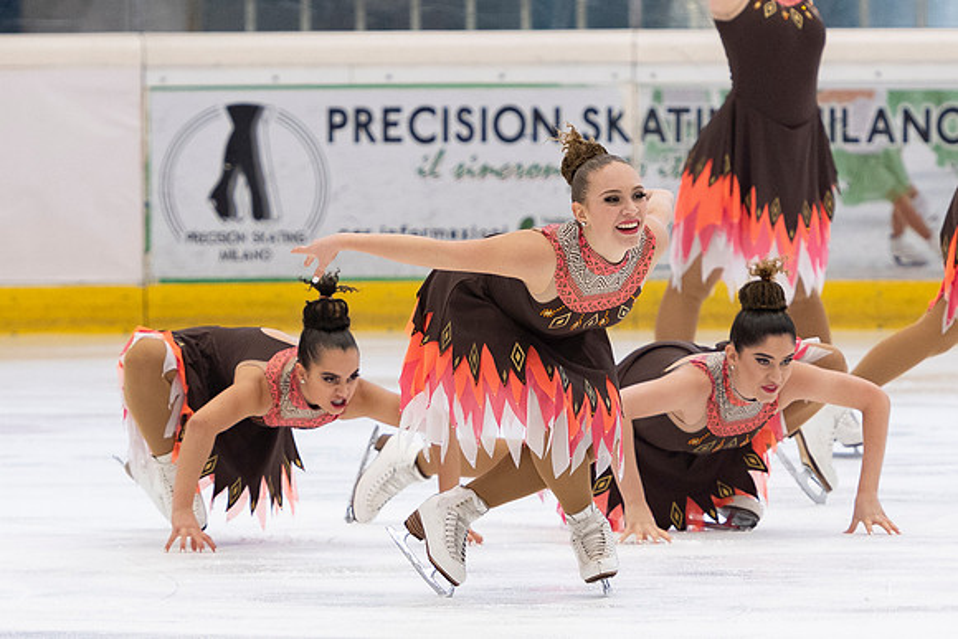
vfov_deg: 2.9
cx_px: 611
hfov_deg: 4.4
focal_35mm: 467
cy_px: 370
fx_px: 12425
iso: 1000
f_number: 4
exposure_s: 1/200
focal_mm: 160
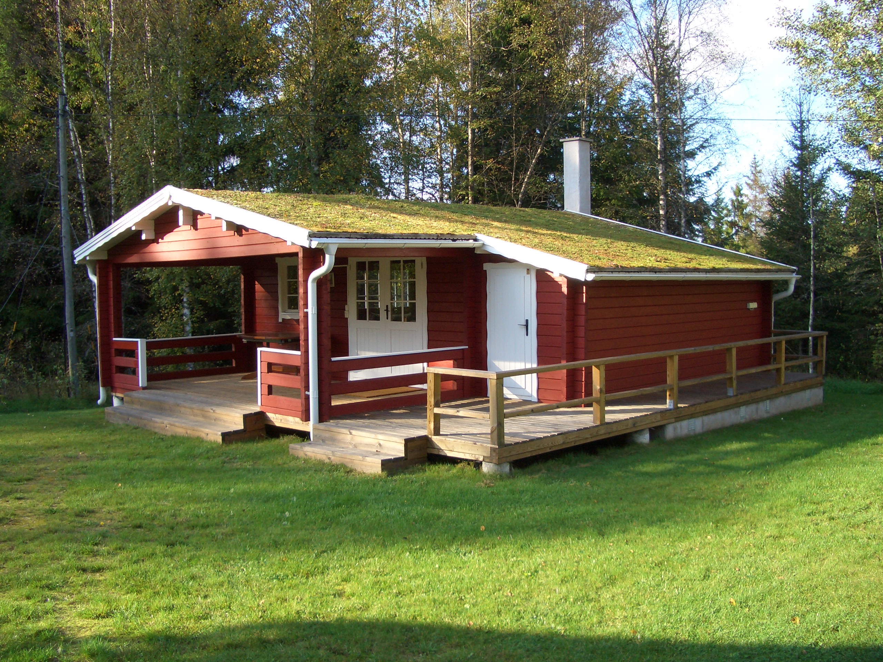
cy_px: 331
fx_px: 893
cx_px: 442
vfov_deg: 40.7
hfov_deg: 52.6
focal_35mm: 35
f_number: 2.6
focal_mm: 5.8
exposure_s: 1/200
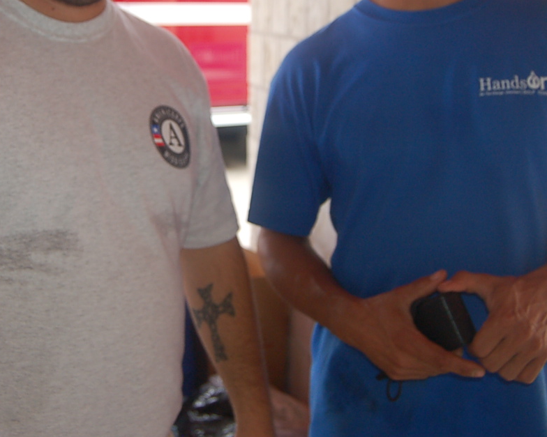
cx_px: 190
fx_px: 874
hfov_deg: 34.5
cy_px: 91
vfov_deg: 27.6
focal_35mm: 54
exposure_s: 1/250
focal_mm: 20
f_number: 3.8
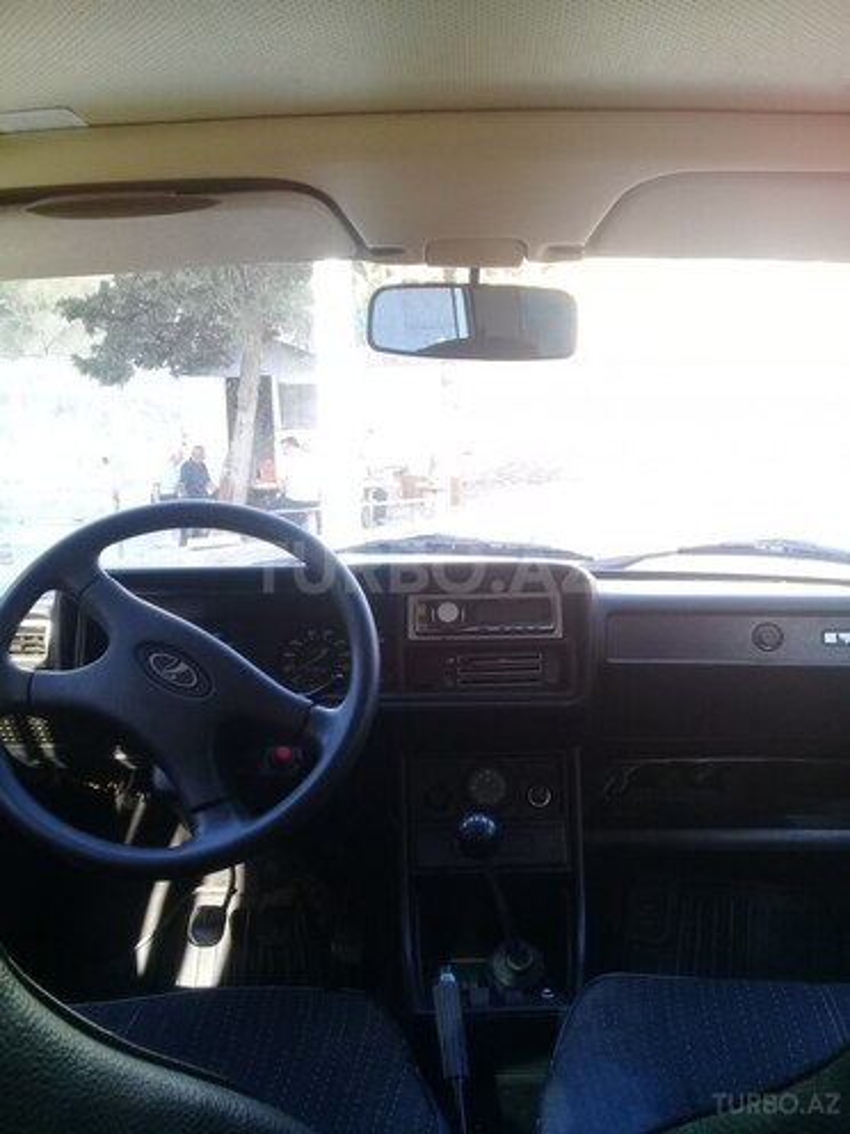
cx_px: 425
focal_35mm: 31
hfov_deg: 45.4
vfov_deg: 58.4
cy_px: 567
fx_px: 1015
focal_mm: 3.3
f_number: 2.2
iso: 50
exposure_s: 1/50
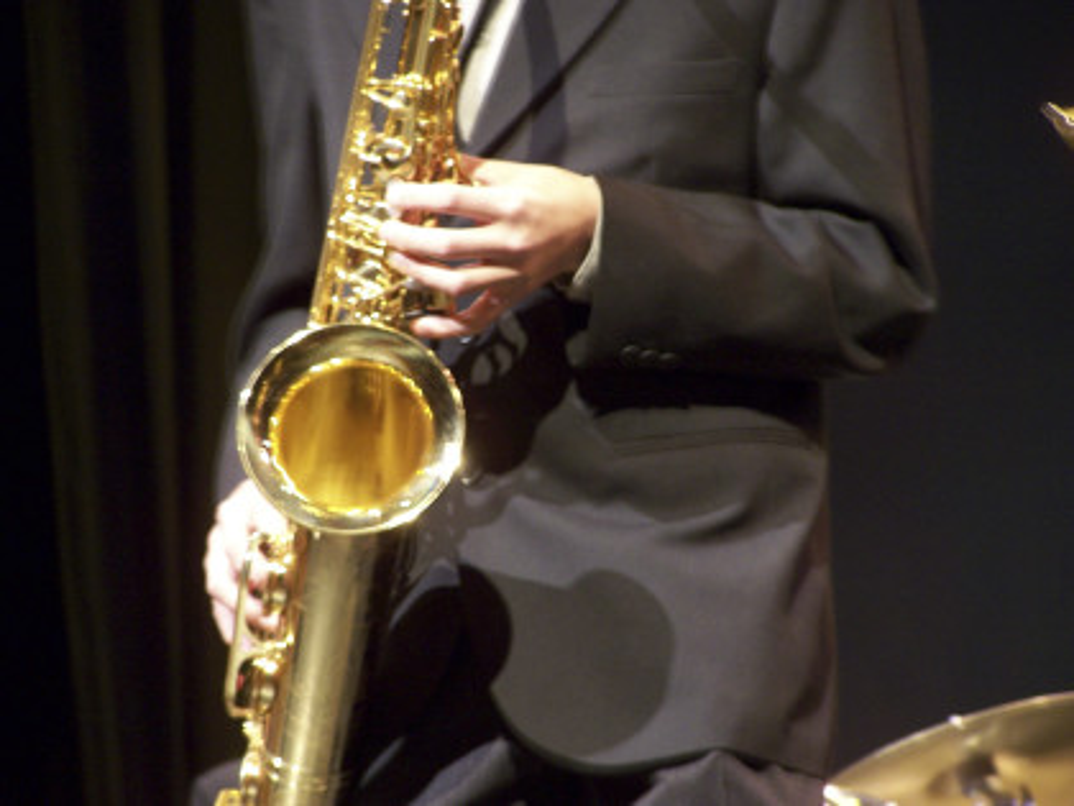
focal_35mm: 238
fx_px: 7384
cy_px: 403
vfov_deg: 6.2
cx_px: 537
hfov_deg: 8.3
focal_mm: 39.5
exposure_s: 1/8
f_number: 3.3
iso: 140
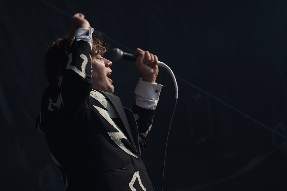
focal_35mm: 233
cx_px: 110
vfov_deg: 5.9
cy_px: 153
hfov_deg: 8.8
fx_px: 1857
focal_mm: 105
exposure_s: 1/500
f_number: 8
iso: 100
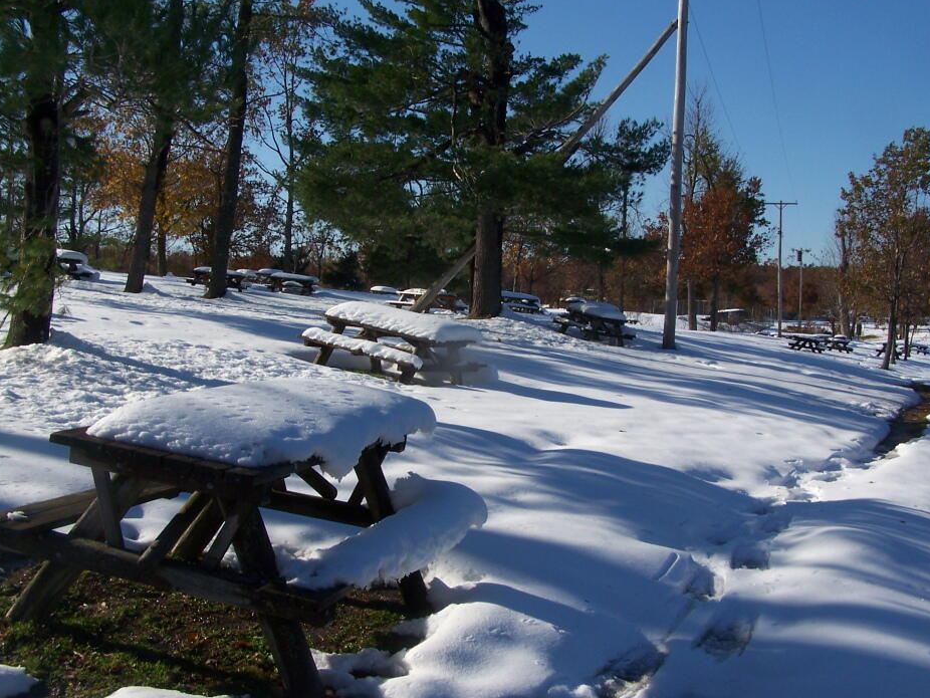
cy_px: 344
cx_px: 482
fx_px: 1129
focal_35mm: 42
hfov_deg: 44.8
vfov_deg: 34.4
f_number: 5.6
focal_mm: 6.3
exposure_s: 1/640
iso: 80
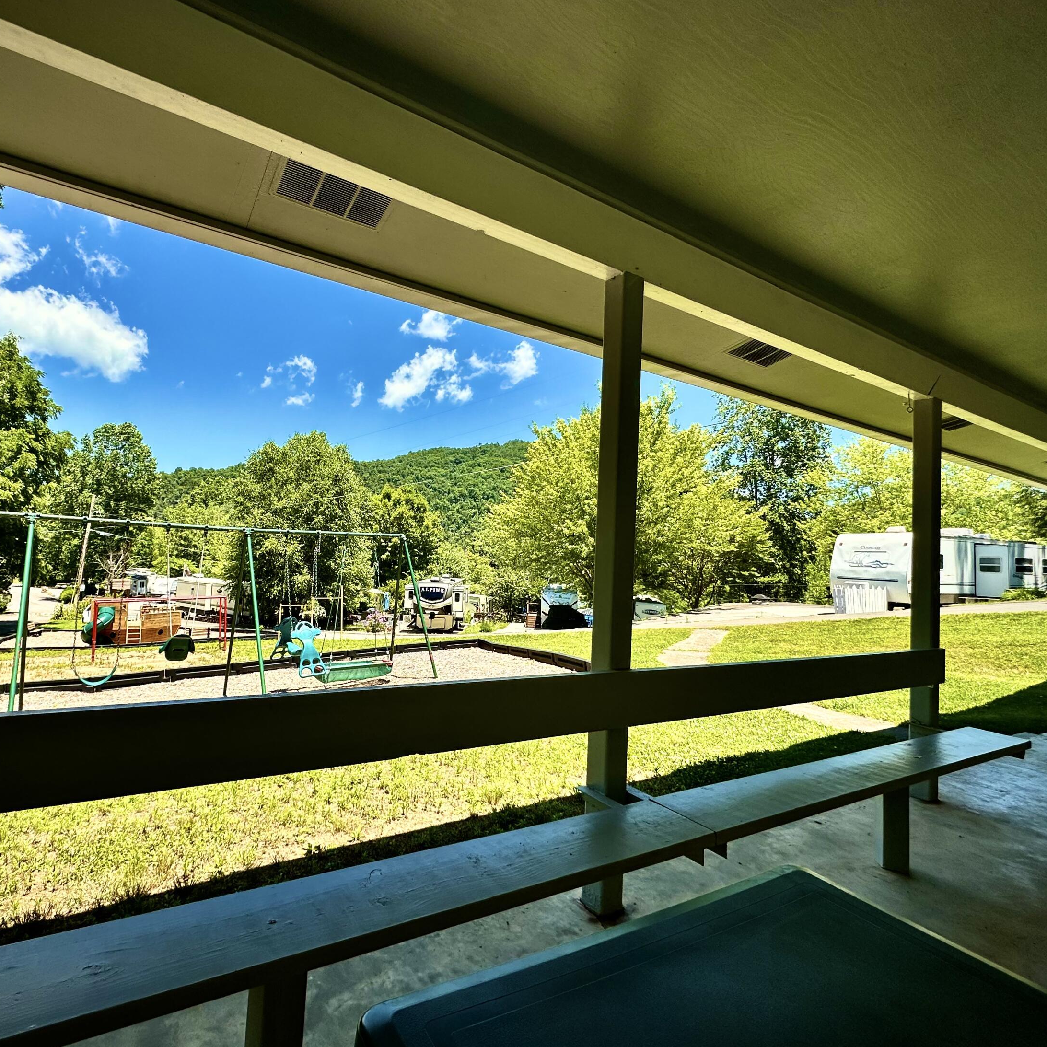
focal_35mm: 17
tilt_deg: +3.2
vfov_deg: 84.0
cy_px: 523
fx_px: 582
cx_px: 421
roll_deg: -3.2
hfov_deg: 83.0
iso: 40
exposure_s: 1/1159
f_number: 2.2
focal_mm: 2.22
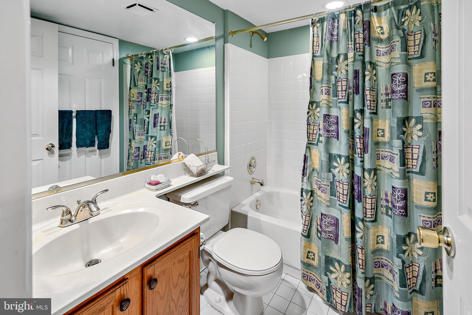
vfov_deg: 73.8
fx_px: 210
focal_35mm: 16
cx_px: 236
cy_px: 158
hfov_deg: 96.7
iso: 250
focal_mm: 16
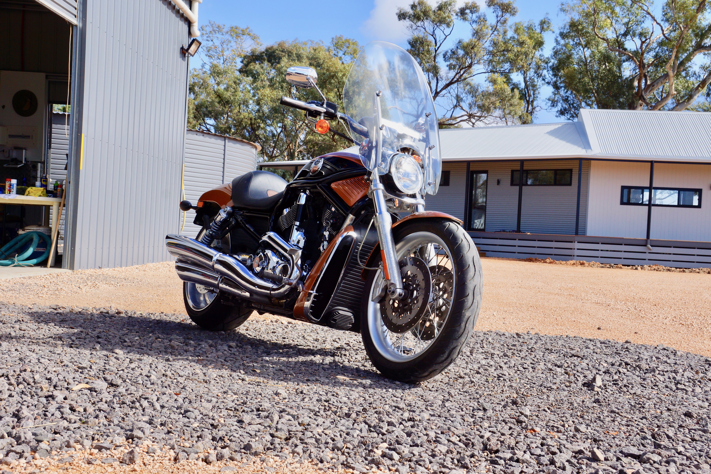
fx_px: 1037
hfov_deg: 37.9
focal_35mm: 52
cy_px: 237
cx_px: 356
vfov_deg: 25.8
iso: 100
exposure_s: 1/160
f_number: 13
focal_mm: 35
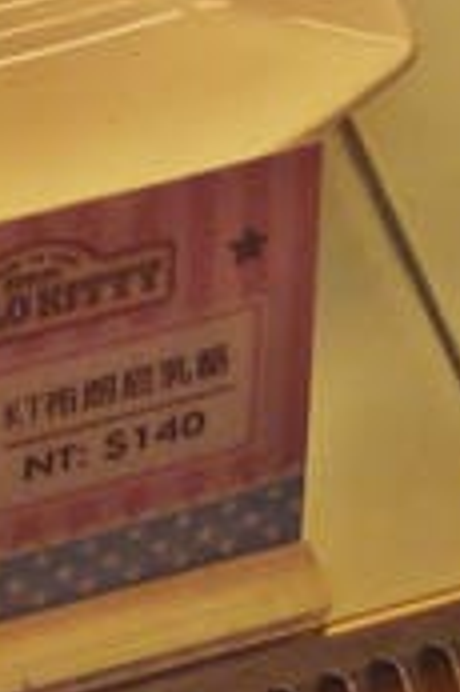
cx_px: -148
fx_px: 3879
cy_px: -412
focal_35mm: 202
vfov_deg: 9.8
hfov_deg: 6.7
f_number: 4
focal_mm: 14
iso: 160
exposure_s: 1/100
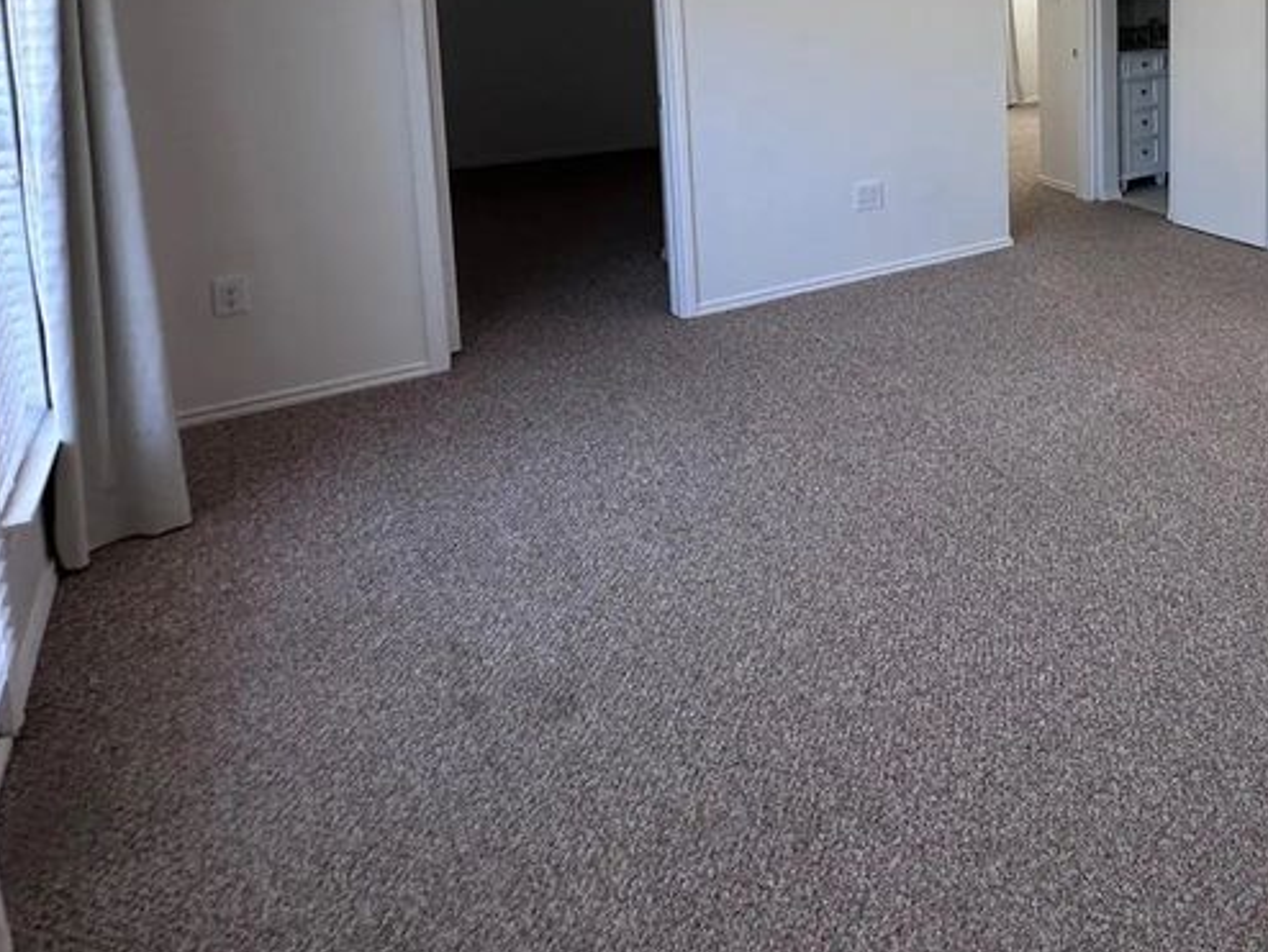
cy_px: 49
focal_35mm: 29
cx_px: 1281
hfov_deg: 49.6
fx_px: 1063
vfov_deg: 43.0
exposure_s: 1/120
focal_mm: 2.22
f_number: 2.2
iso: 50
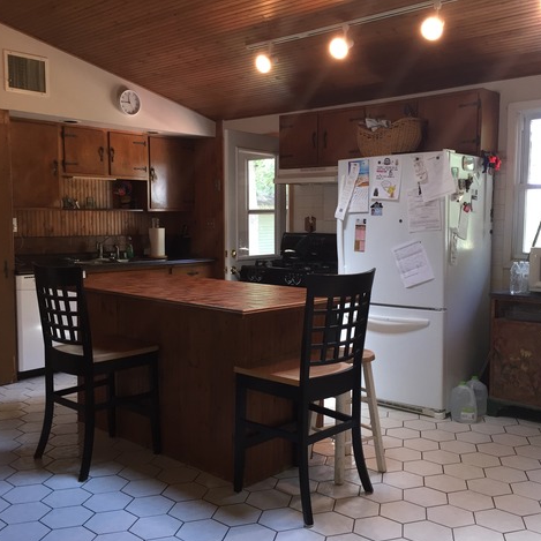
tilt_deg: -5.2
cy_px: 276
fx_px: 619
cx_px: 279
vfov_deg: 47.2
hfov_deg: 47.2
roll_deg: -0.3
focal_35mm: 35
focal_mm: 4.15
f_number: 2.2
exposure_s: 1/30
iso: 125
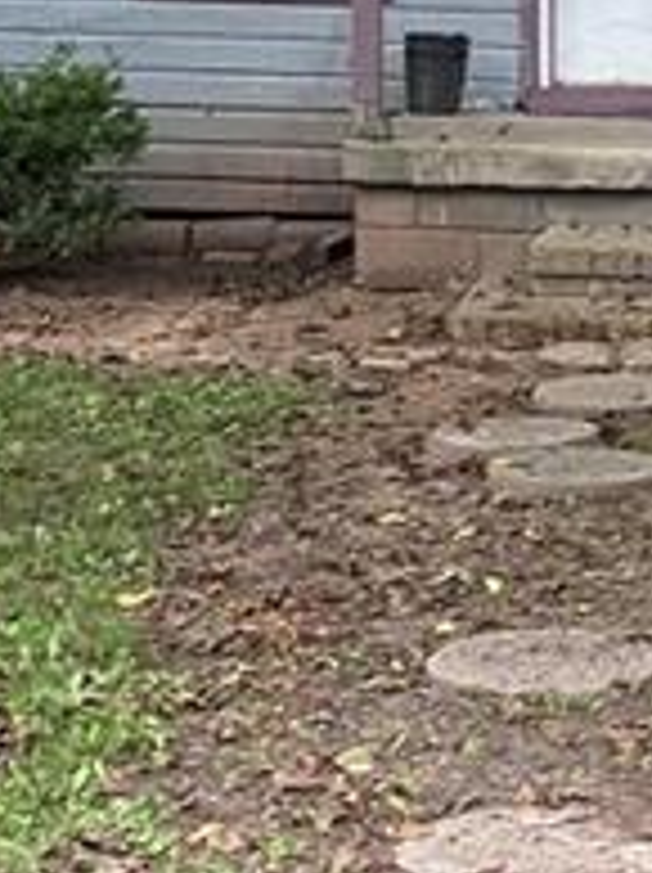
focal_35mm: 99
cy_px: 45
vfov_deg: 19.4
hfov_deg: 14.2
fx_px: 2492
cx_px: 872
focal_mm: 5.1
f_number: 1.6
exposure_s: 1/60
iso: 400
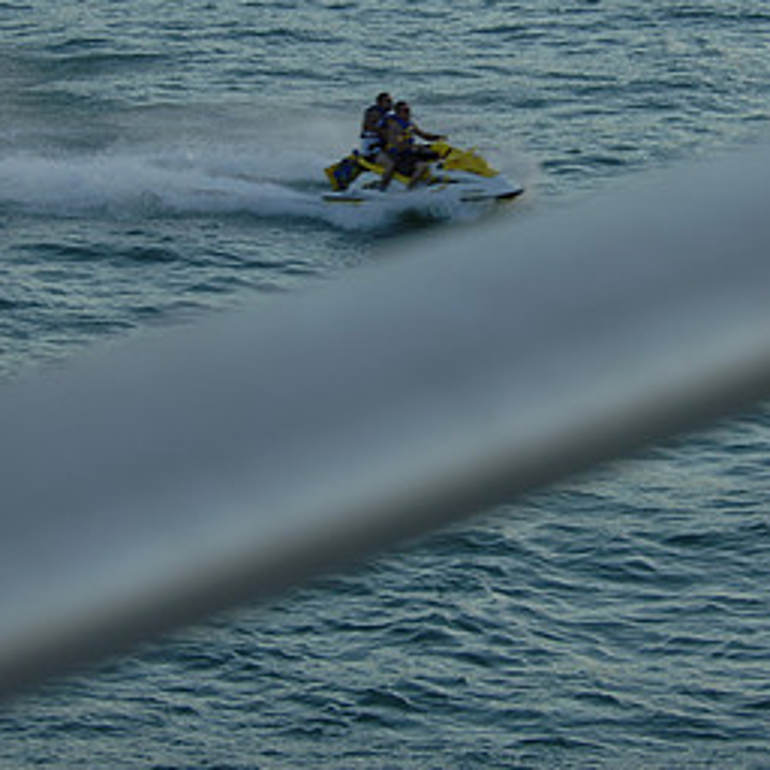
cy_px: 218
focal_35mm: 248
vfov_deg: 7.1
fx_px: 6241
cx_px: 457
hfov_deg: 7.1
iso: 160
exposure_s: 1/200
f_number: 7.1
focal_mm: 86
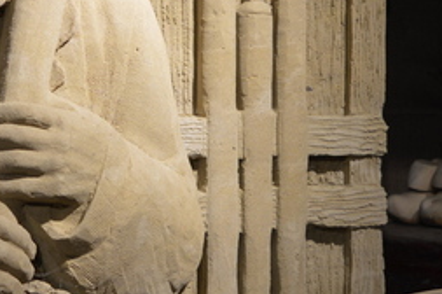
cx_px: 117
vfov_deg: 14.3
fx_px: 1165
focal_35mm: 95
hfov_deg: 21.3
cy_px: 75
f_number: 3.8
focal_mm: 20
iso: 400
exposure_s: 1/30
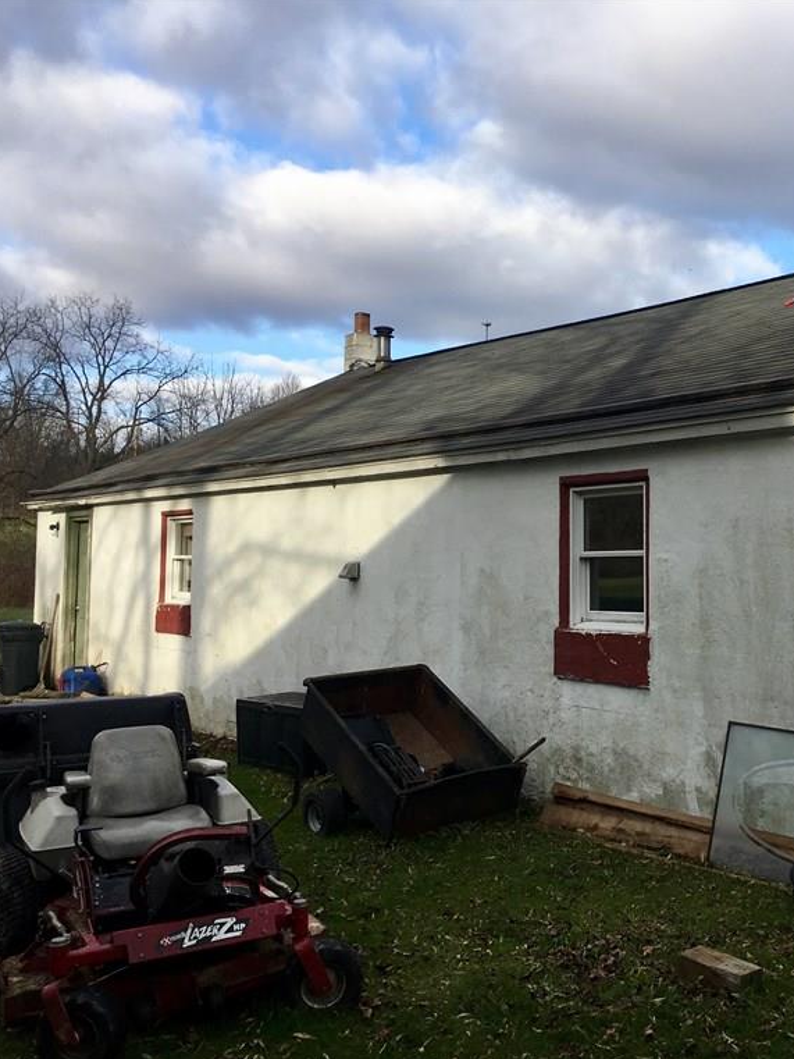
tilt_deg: +3.2
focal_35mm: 39
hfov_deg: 35.1
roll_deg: -1.1
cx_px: 681
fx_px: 1192
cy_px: 530
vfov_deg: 47.9
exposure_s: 1/777
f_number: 2.2
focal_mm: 4.15
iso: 25
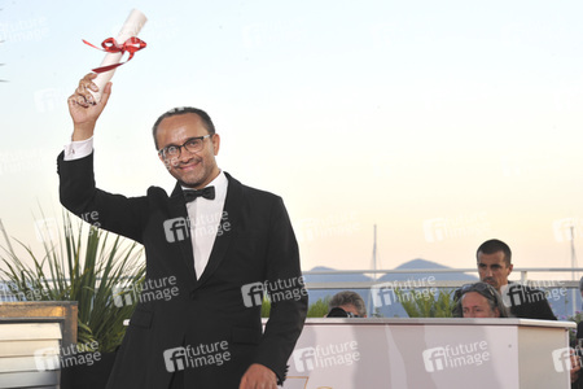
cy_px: 194
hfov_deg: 18.3
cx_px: 292
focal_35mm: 112
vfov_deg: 12.2
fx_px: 1814
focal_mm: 112
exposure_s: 1/250
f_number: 8
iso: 1600
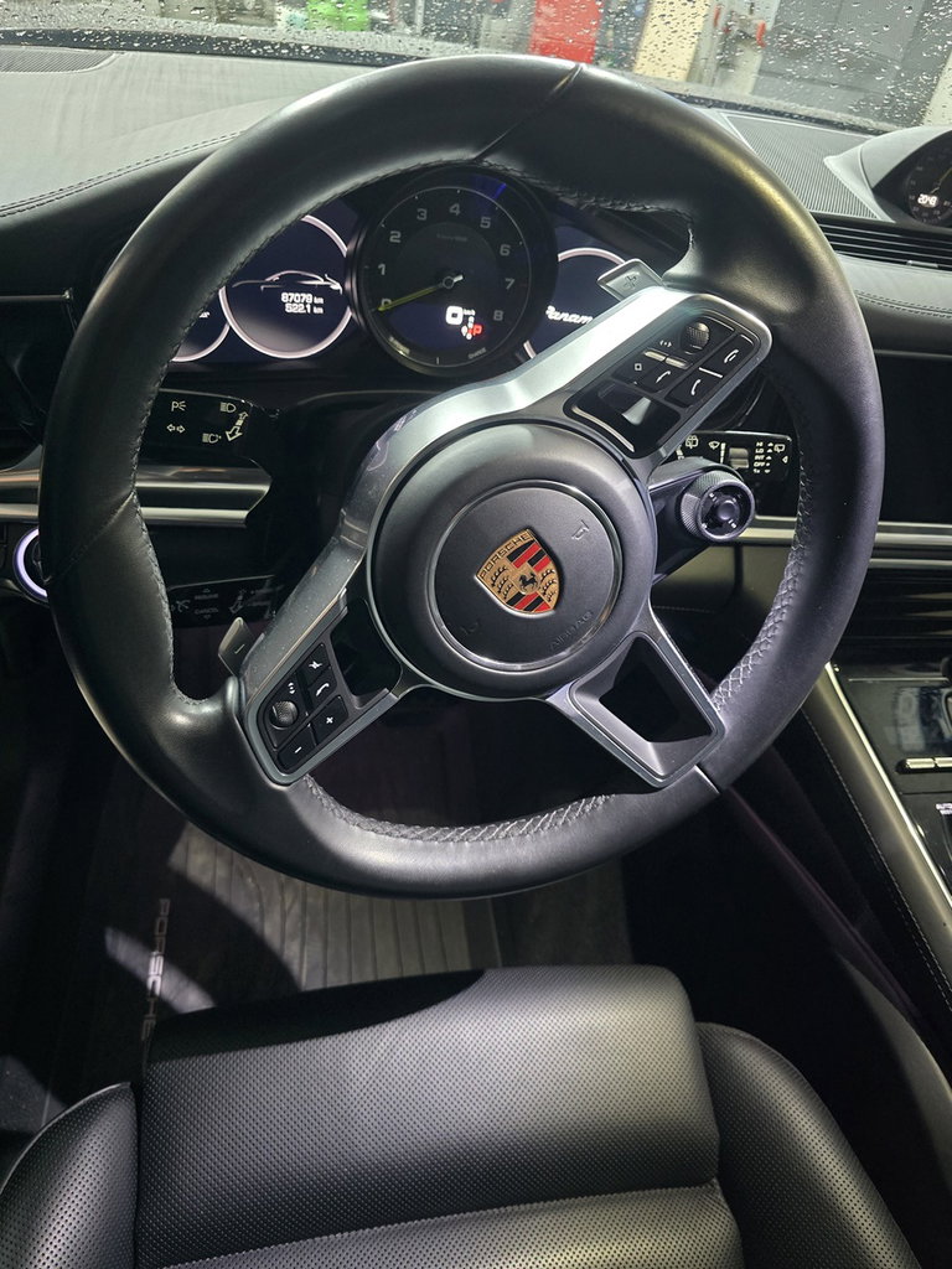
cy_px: 634
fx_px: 843
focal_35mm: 23
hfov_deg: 58.9
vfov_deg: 73.9
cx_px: 476
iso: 1600
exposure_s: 1/25
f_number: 1.7
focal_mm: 6.3
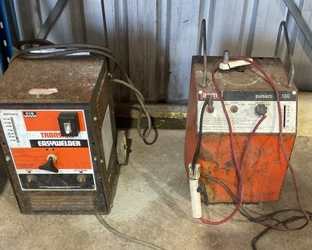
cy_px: 128
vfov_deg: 34.1
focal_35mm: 44
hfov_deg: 42.0
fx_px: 406
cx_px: 164
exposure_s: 1/50
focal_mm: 3
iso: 200
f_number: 1.8
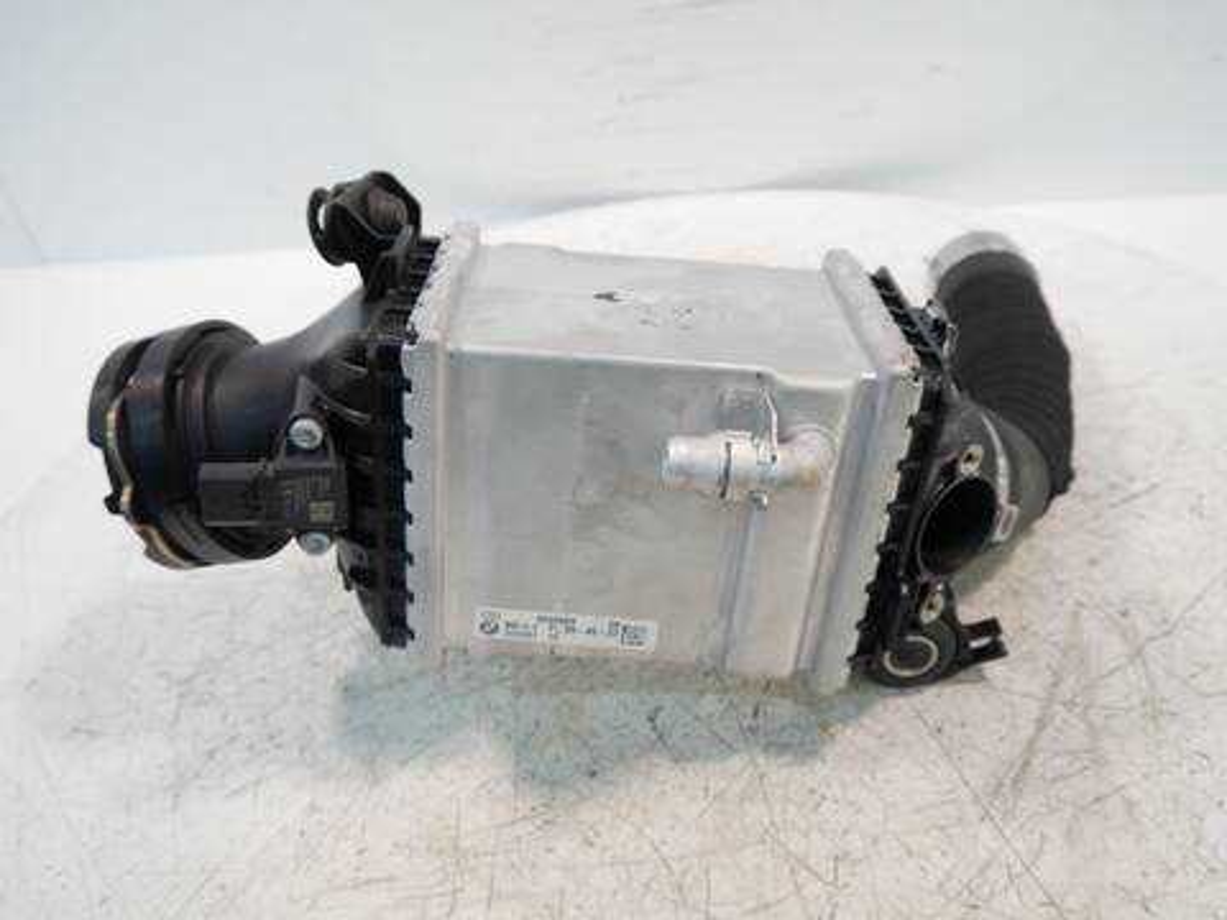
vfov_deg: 46.8
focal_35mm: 30
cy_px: 460
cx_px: 614
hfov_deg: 60.0
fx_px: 1063
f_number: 3.6
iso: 500
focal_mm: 15
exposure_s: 1/60
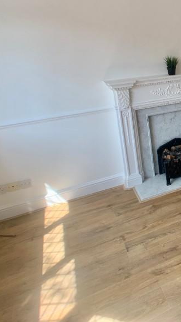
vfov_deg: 40.9
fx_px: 427
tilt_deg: -17.4
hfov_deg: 21.8
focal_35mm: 50
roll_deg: +1.7
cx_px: 229
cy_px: 109
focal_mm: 4.25
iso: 25
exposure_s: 1/121
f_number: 1.8
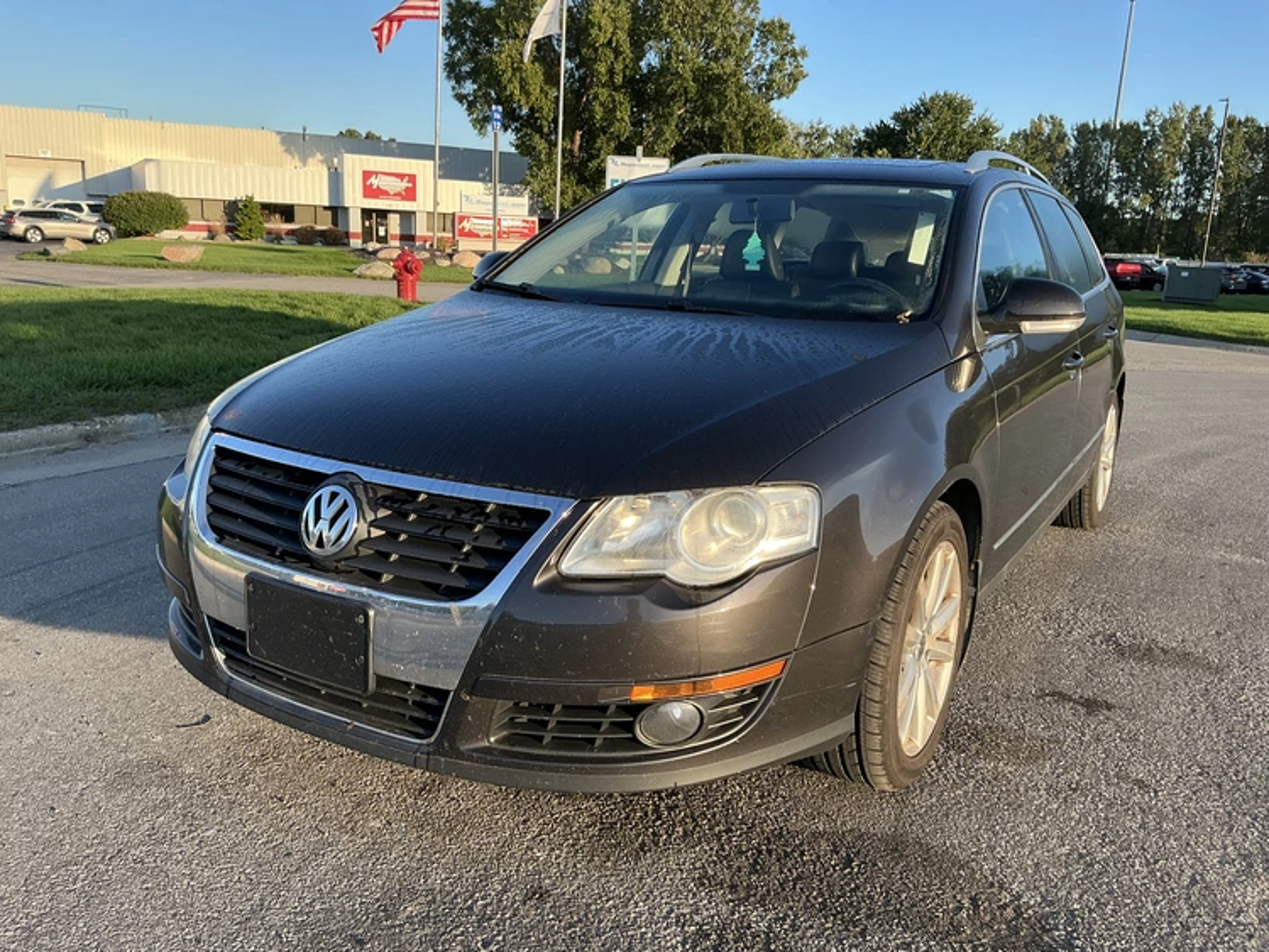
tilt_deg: -11.8
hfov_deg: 63.4
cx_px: 634
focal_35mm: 28
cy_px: 476
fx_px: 1027
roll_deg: -2.4
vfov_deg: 49.8
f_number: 1.8
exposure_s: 1/378
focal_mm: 3
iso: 25
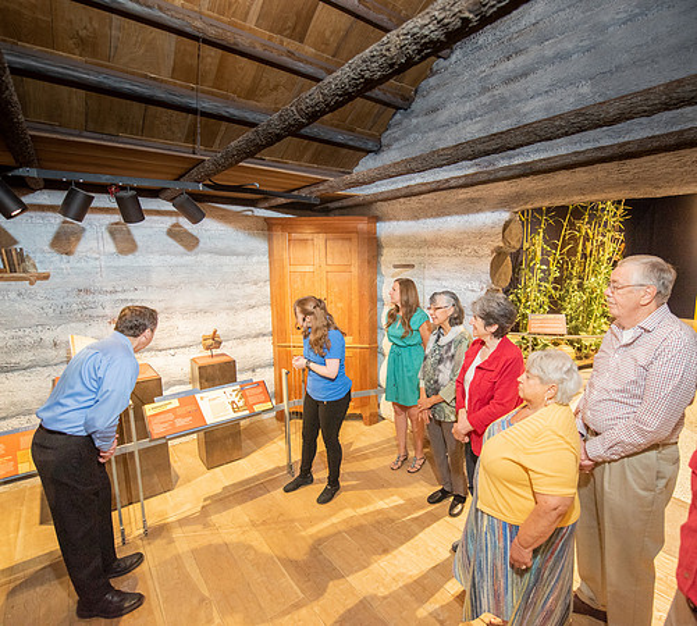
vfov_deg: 80.7
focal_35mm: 17
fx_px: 369
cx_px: 396
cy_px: 313
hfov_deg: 86.3
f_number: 2.8
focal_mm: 14
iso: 1600
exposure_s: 1/125
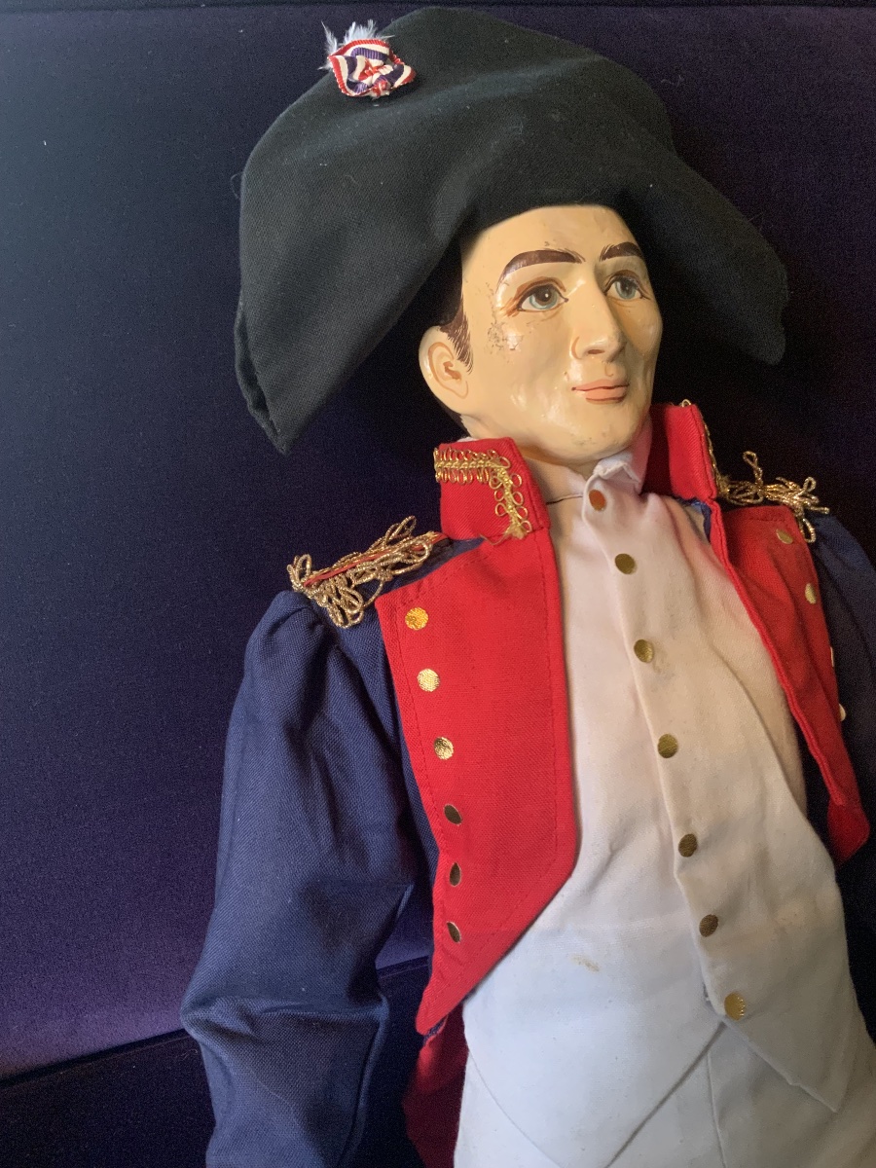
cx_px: 438
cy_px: 584
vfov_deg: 61.7
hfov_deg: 48.2
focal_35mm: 29
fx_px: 979
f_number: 1.8
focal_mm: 3
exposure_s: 1/50
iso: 125
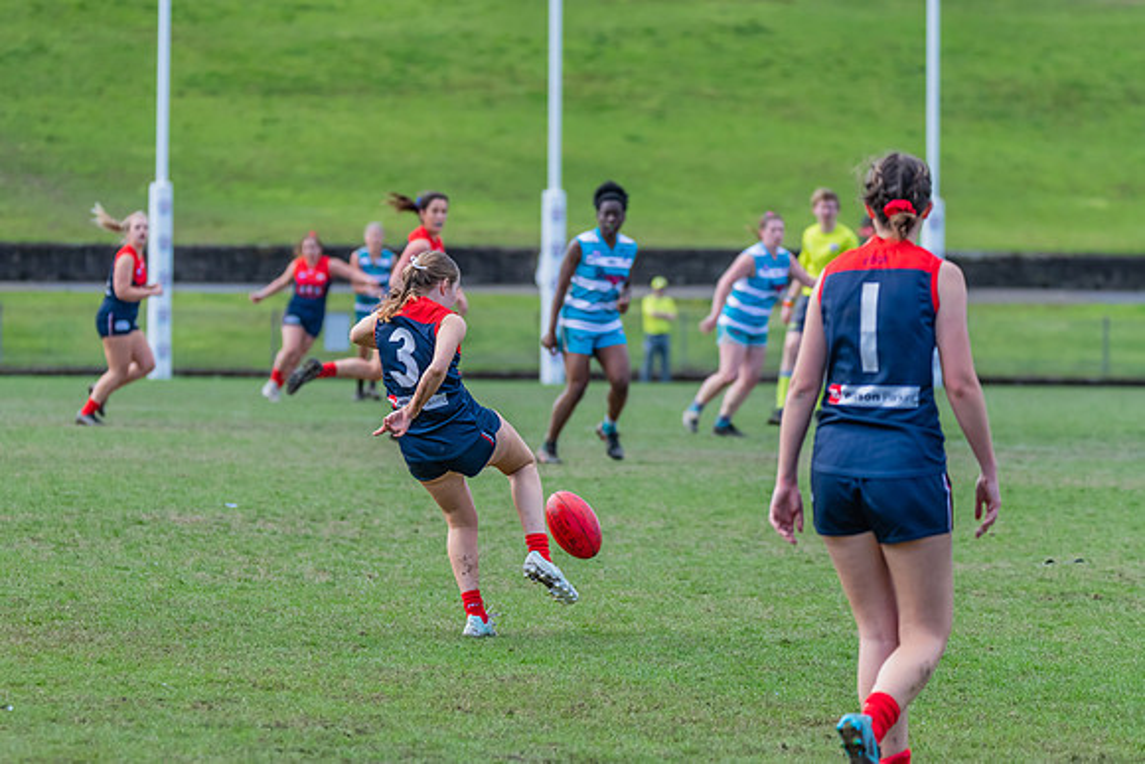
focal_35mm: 277
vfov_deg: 5.0
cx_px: 496
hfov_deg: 7.4
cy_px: 341
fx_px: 8825
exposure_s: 1/1600
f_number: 5.3
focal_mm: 240
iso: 1000
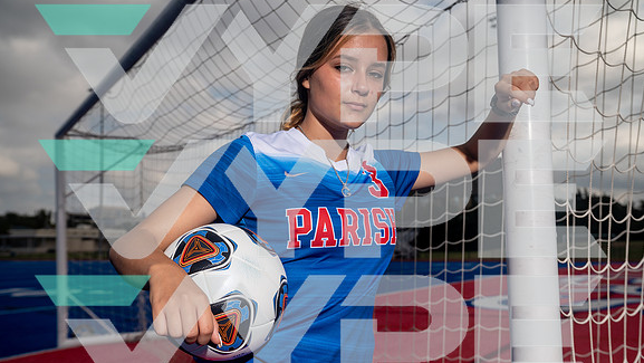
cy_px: 199
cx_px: 323
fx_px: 683
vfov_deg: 29.7
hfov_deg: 50.5
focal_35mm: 40
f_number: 5.6
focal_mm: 38
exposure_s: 1/250
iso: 100
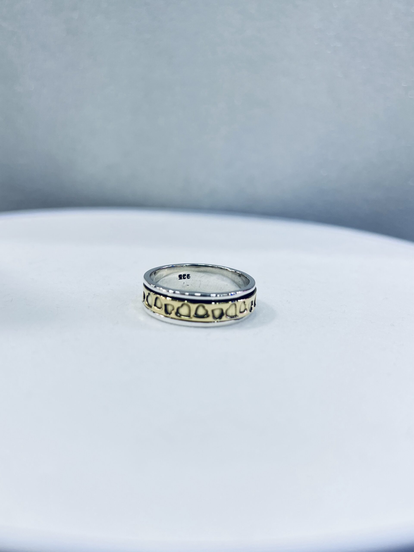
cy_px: 276
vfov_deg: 67.3
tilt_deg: -19.9
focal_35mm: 26
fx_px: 415
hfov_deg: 53.1
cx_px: 207
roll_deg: -3.7
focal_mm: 5.7
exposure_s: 1/100
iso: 32
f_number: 1.5
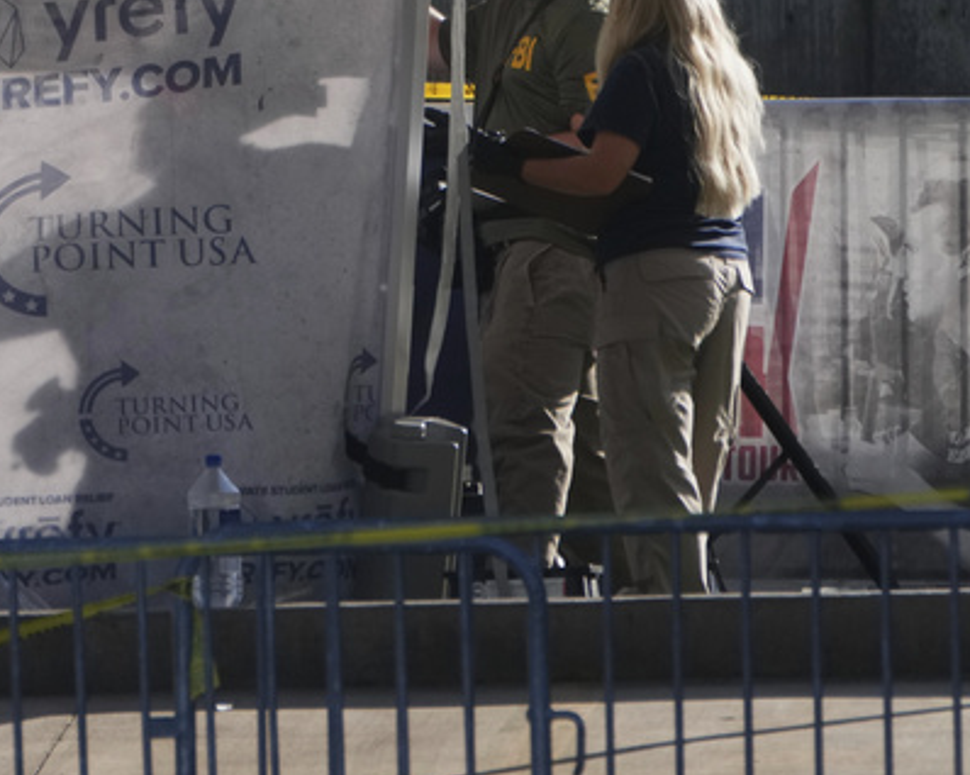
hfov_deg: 1.0
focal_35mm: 1933
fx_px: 55466
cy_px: 238
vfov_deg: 0.8
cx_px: -271
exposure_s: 1/800
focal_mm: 800
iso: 1000
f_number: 11
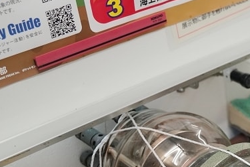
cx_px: 375
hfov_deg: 18.3
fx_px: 688
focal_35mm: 99
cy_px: 208
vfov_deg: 13.4
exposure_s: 1/160
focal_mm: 31
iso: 1600
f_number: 3.2
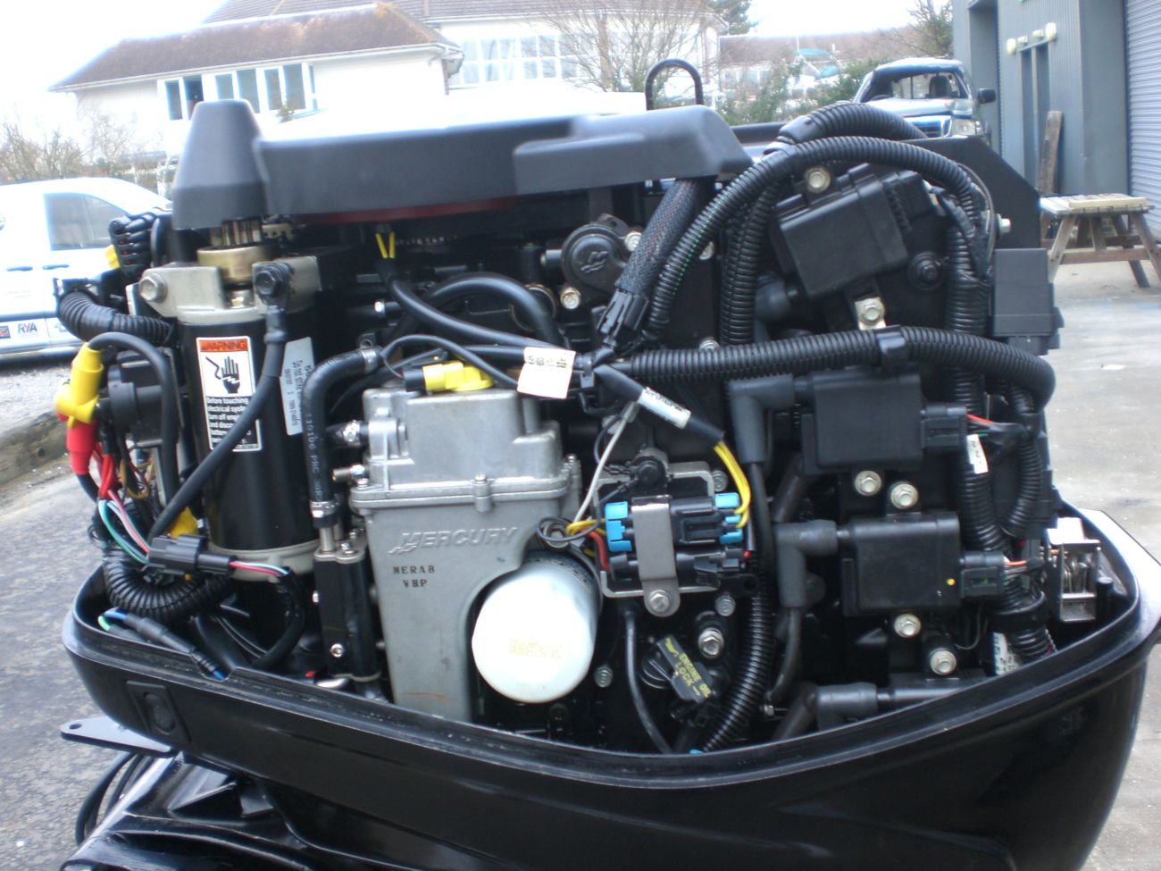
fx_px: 1274
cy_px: 436
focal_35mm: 38
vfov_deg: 37.7
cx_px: 580
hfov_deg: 49.0
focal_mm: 6.3
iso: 100
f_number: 3.1
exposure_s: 1/60
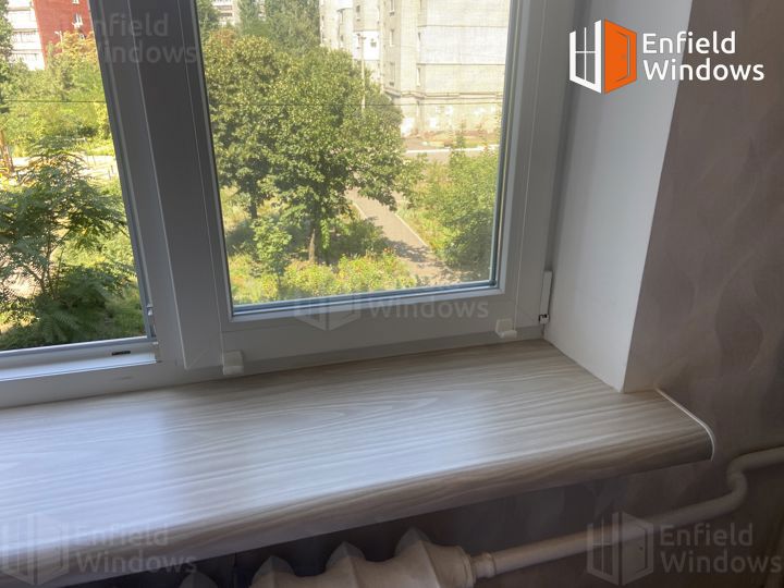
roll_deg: +0.6
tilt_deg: -23.3
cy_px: 294
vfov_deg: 53.1
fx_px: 589
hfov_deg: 67.3
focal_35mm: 26
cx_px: 392
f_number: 1.8
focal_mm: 4.25
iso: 32
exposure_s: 1/134
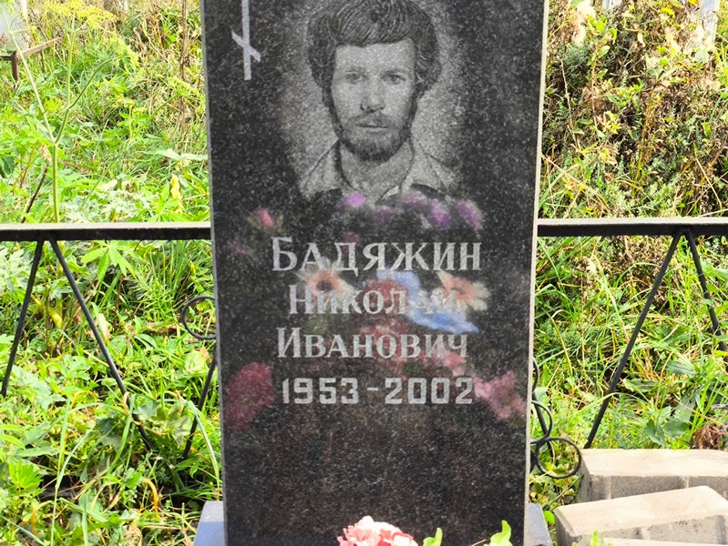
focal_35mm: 50
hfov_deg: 38.2
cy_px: 273
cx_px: 364
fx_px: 1052
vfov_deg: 29.1
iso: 50
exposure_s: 1/249
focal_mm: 4.71
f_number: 1.7
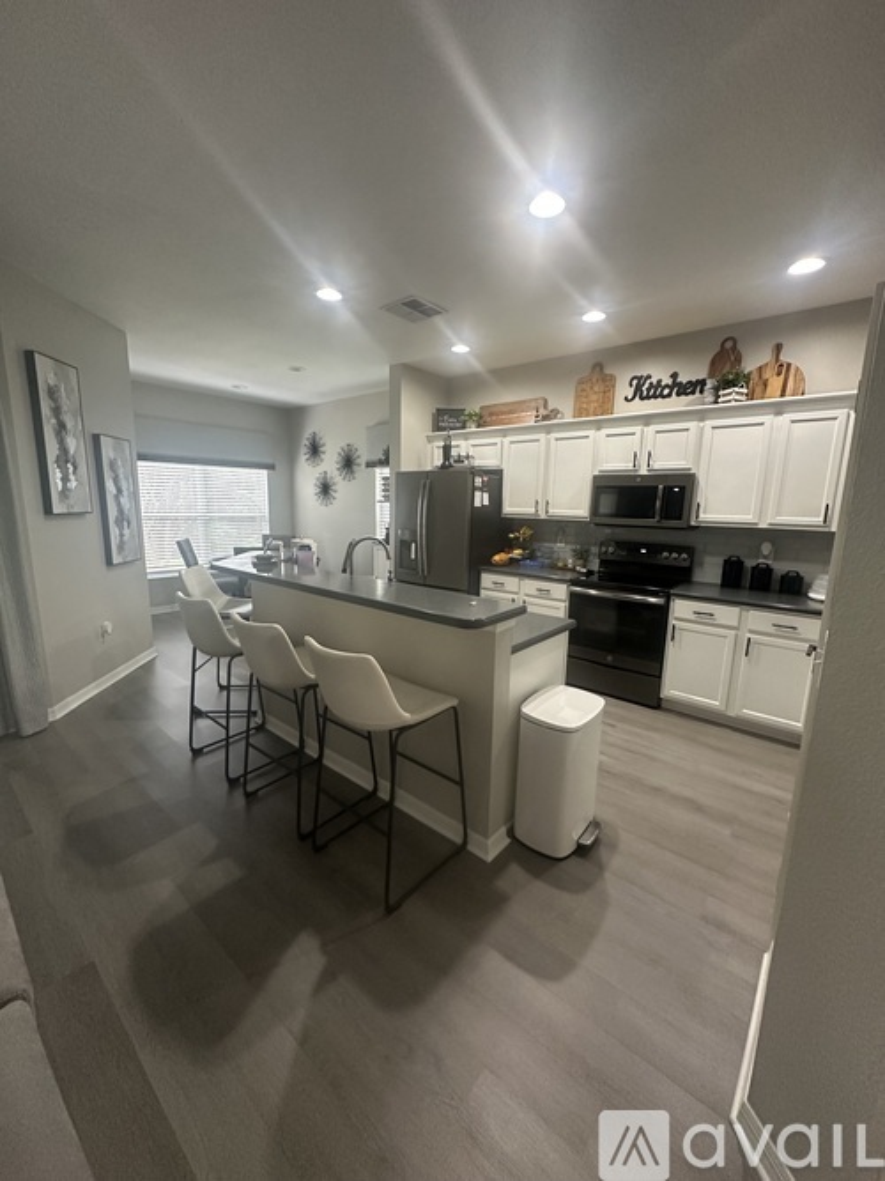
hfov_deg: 85.7
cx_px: 442
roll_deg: -1.7
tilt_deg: -9.9
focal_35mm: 14
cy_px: 590
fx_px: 477
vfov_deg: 102.1
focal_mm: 2.22
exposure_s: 1/60
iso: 400
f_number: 2.2
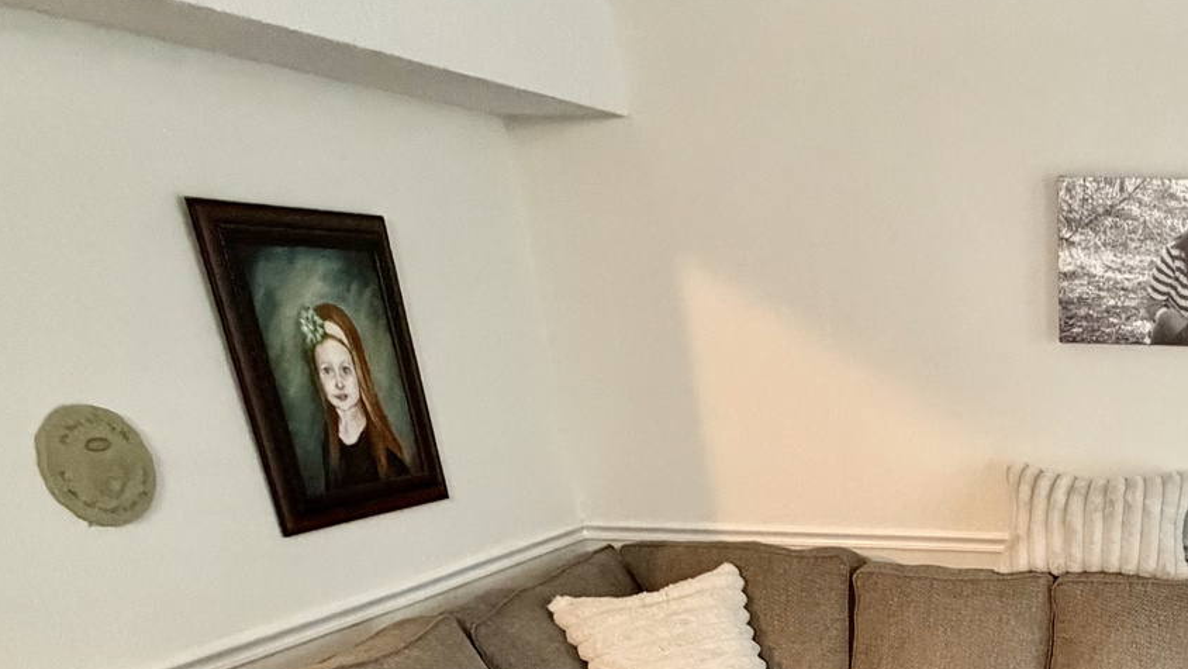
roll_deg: -0.3
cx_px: 1165
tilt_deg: -26.8
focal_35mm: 37
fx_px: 1166
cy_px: 837
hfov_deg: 46.1
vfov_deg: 27.5
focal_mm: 2.22
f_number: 2.2
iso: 640
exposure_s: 1/60
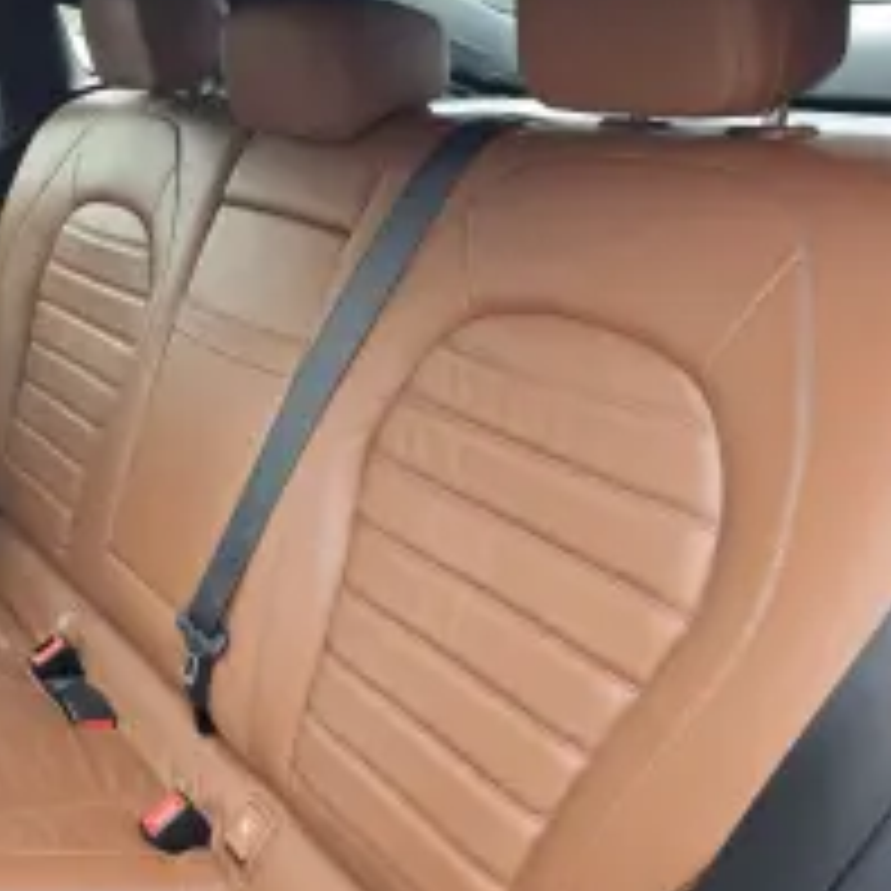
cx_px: 122
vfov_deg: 44.9
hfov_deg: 42.0
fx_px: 1077
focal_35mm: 37
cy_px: 482
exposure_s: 1/100
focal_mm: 6.55
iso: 80
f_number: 1.6
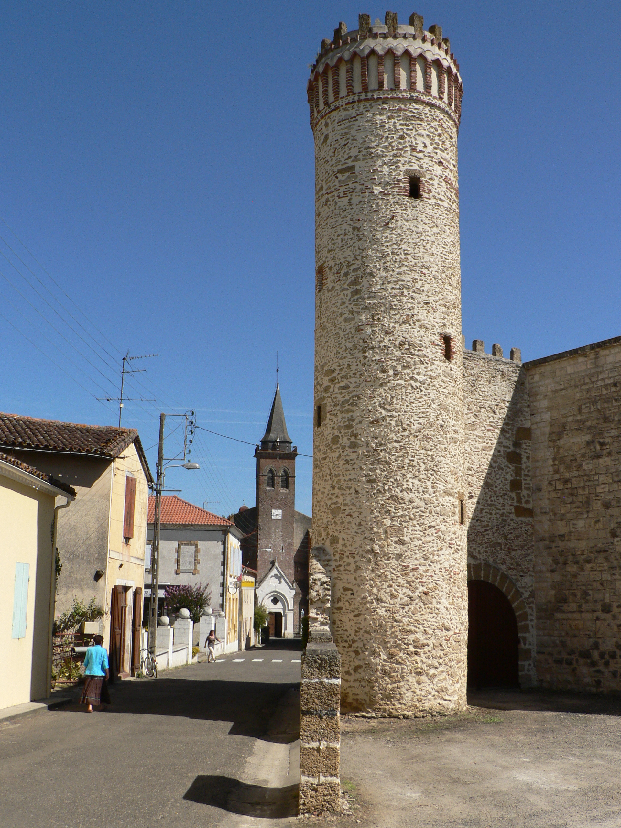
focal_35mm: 36
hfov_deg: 39.7
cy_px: 414
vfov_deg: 51.4
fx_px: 861
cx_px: 310
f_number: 5.6
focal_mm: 6
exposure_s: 1/500
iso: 100
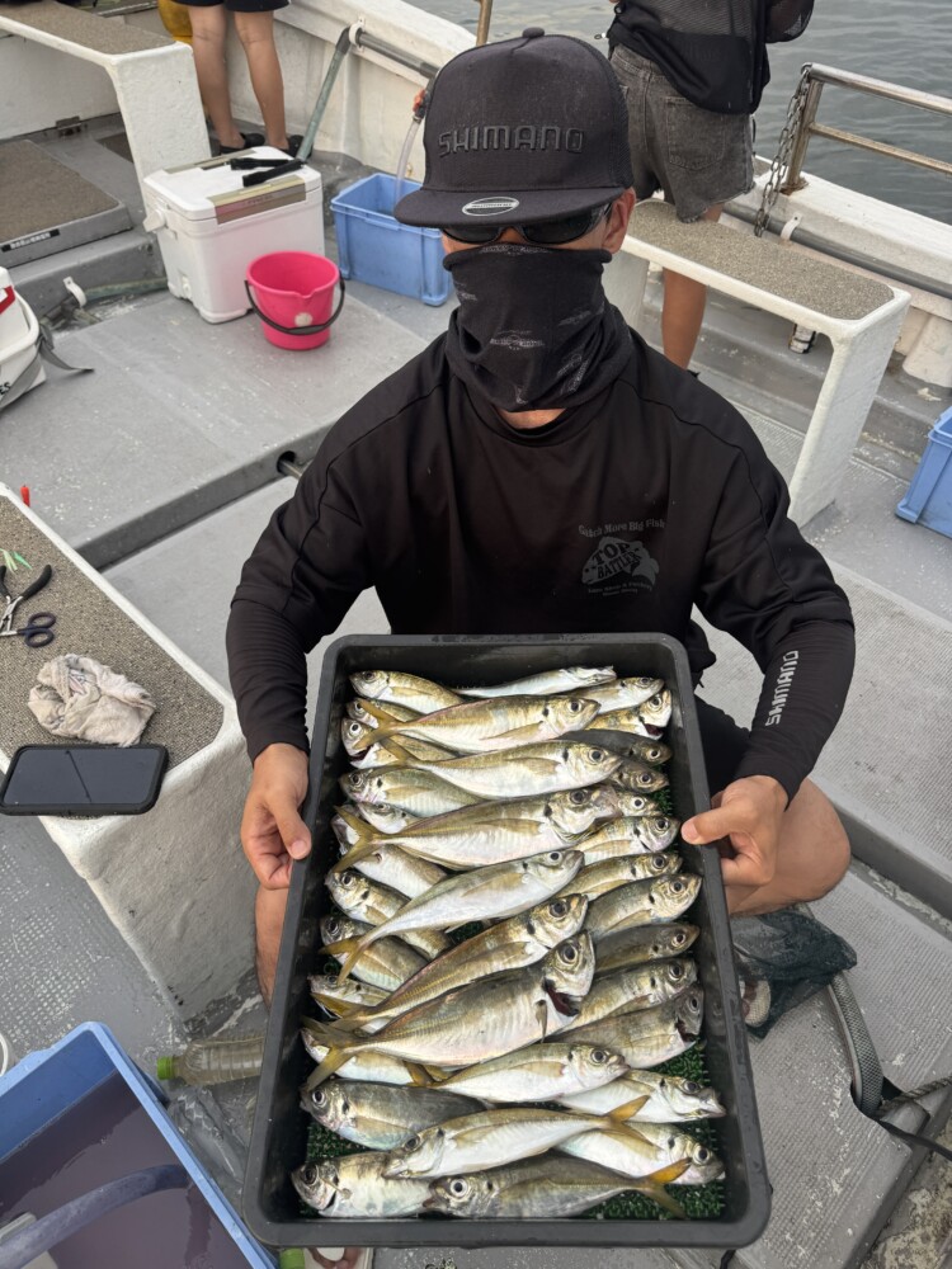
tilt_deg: -44.7
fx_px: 880
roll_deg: +0.1
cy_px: 634
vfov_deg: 71.6
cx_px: 476
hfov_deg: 56.8
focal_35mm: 24
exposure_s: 1/1094
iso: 80
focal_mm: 6.76
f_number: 1.78
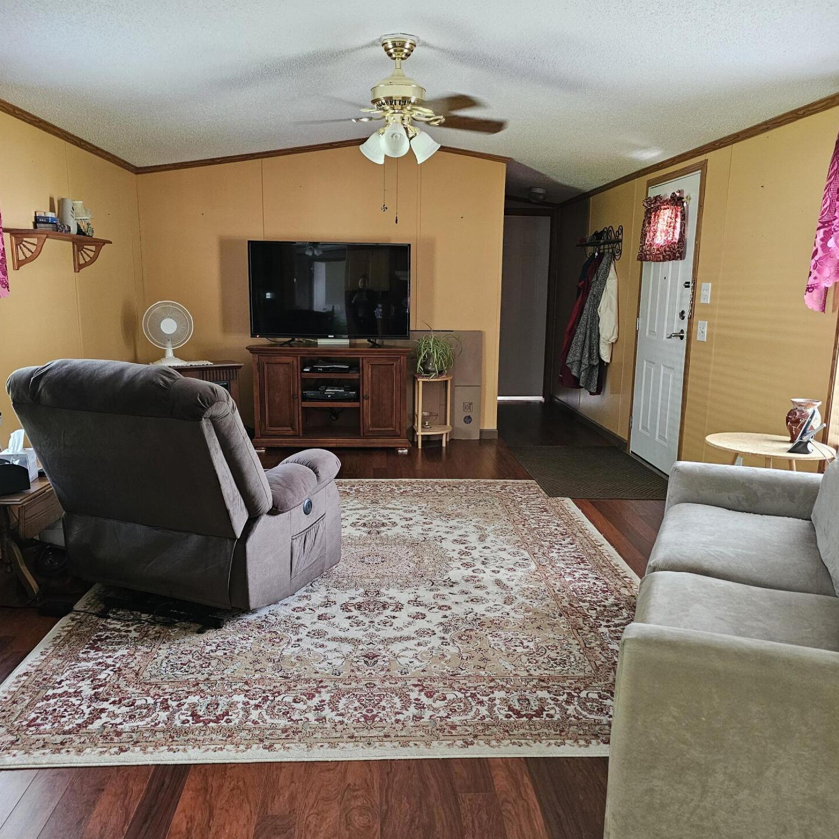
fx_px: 768
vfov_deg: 57.3
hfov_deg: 57.3
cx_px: 408
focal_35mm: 28
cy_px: 444
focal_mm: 6.3
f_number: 1.7
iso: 800
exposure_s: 1/60
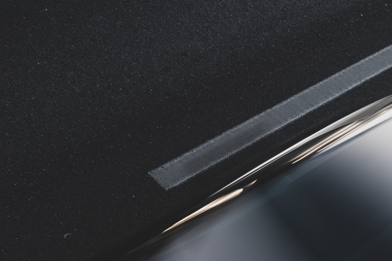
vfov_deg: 6.6
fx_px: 2265
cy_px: 118
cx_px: 515
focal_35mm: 208
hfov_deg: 9.7
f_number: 13
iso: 50
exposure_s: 1/20
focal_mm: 55
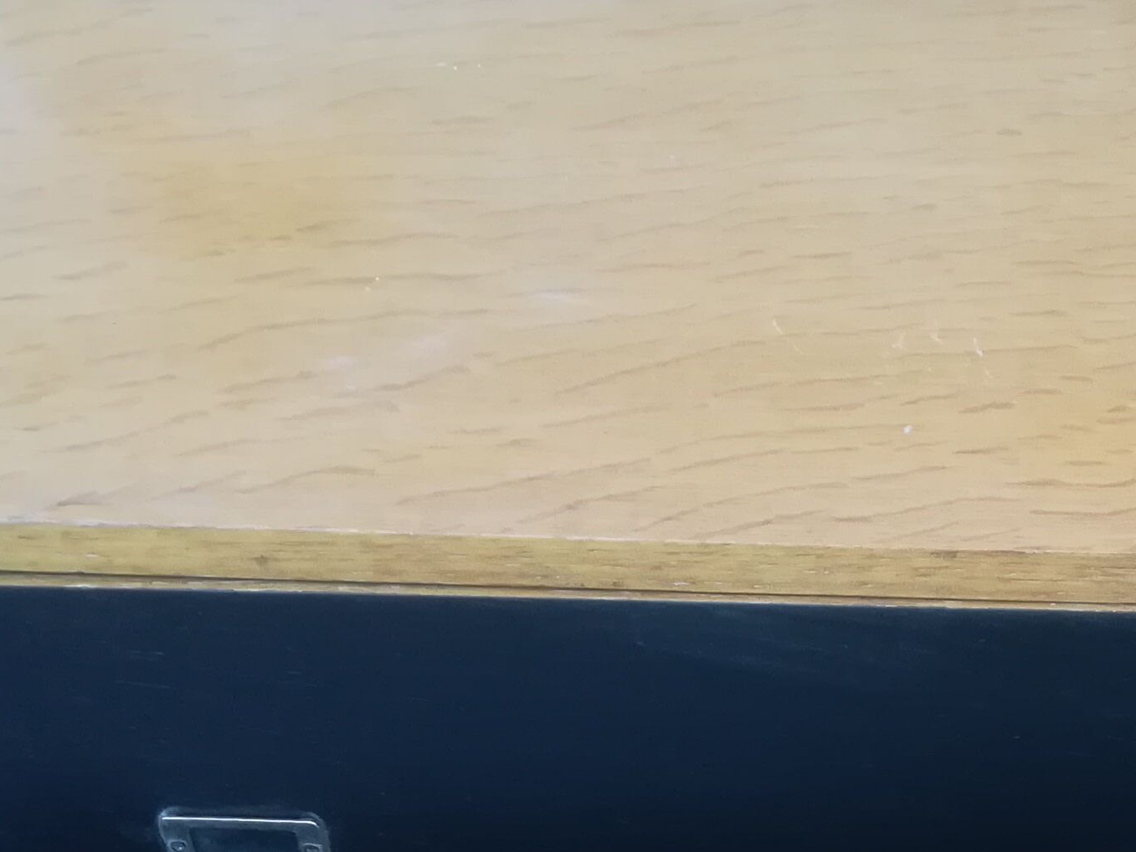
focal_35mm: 76
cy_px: 1178
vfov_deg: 17.8
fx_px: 2494
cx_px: 1136
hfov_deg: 24.5
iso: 250
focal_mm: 3.83
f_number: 2.2
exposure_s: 1/33.3
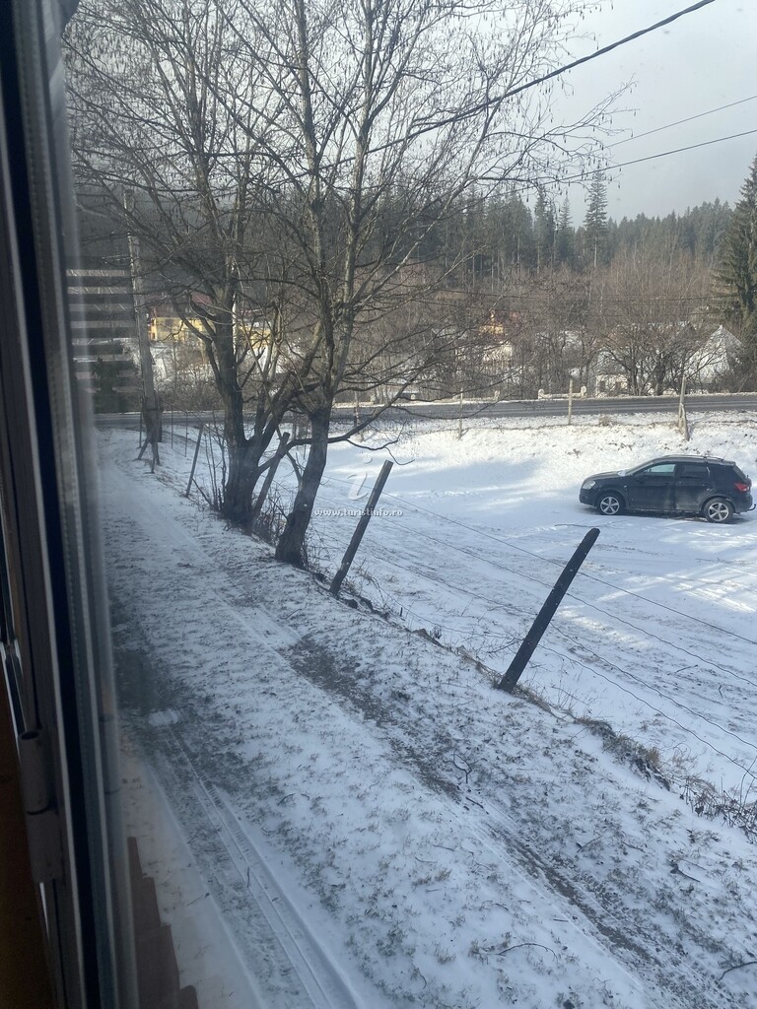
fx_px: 758
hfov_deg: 53.1
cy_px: 504
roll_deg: +0.5
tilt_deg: -11.4
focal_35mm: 26
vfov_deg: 67.3
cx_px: 378
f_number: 1.8
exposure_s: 1/1300
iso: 32
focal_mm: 4.25
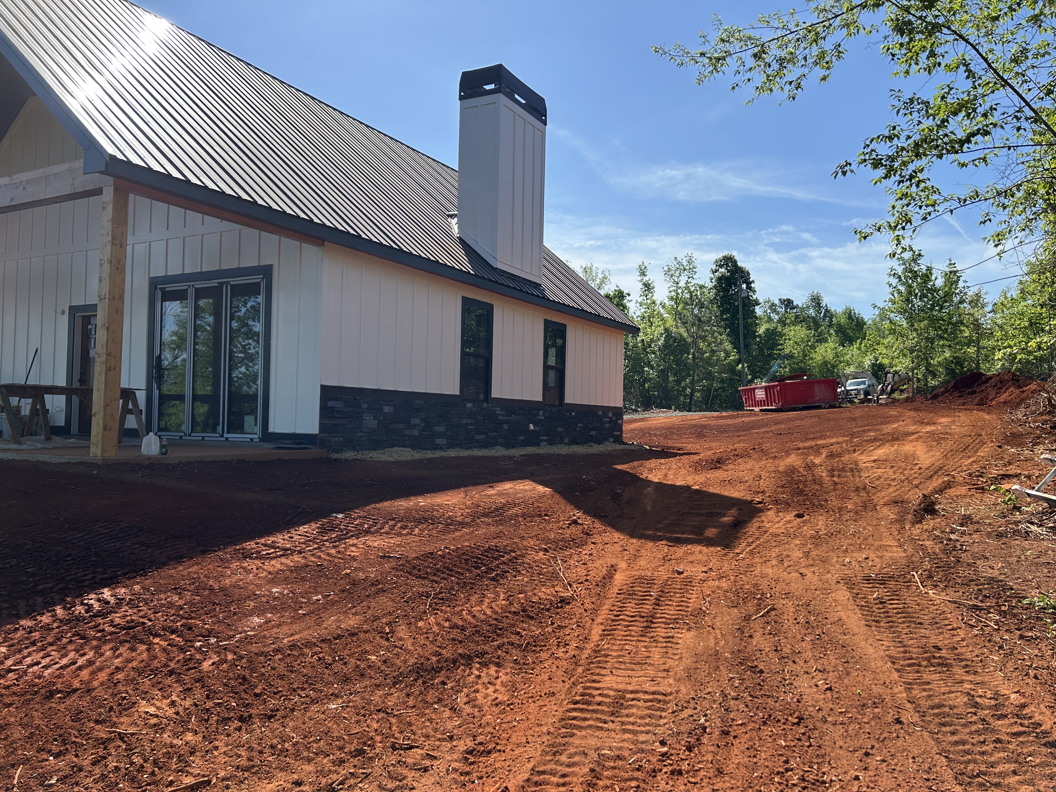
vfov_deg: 53.1
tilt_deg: +2.9
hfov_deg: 67.3
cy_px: 396
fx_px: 793
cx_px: 528
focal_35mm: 26
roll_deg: -0.6
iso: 50
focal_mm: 5.7
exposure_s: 1/3831
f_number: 1.5
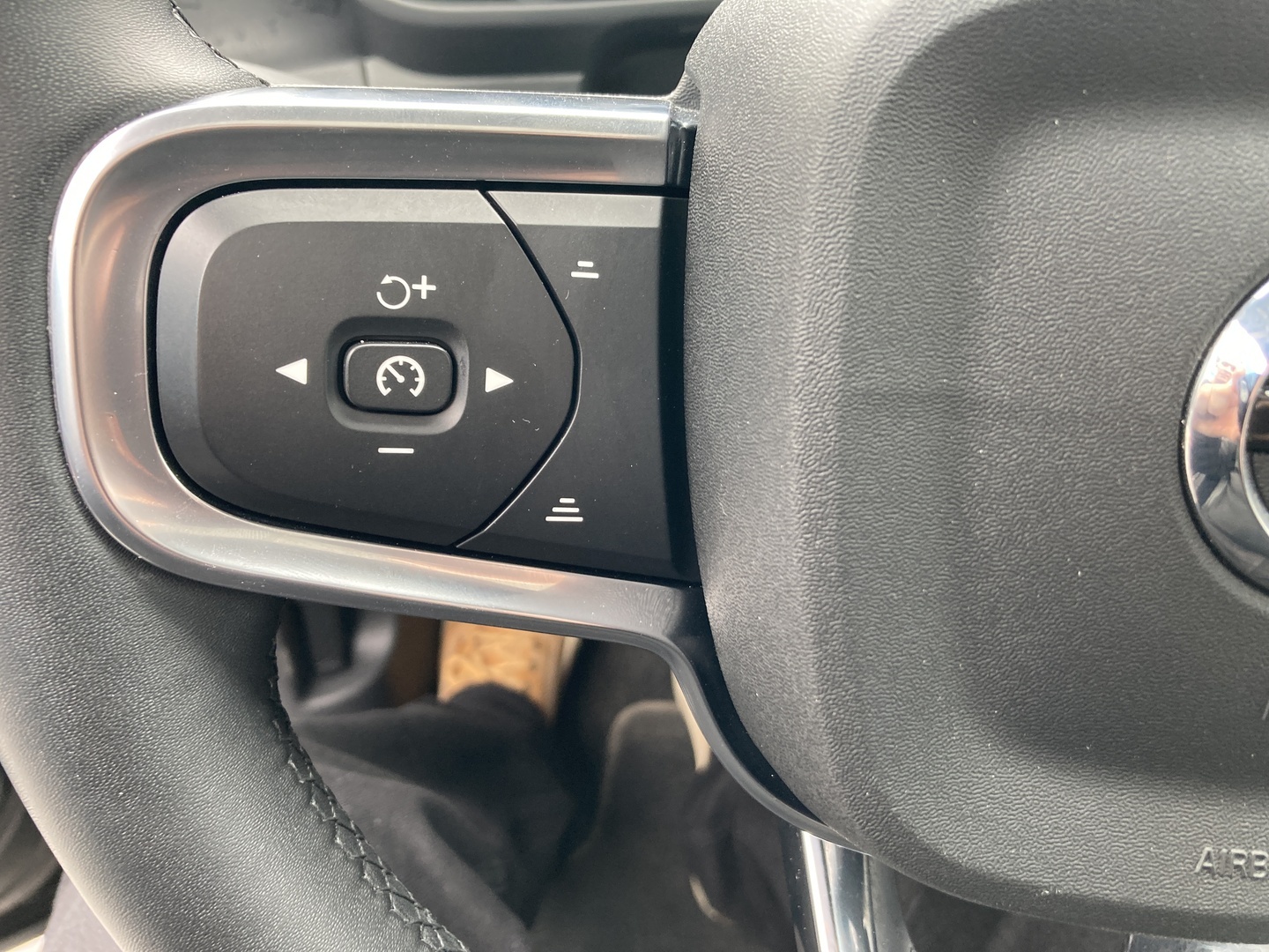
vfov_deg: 49.7
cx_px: 634
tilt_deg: -36.5
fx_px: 1026
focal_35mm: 28
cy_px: 476
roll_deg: -0.4
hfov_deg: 63.4
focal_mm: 3.99
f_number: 1.8
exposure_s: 1/79
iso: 80
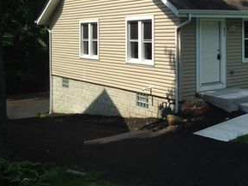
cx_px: 209
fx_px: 409
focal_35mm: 57
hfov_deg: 32.6
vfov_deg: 25.1
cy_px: 30
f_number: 2.4
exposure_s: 1/1427
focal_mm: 4.12
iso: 50
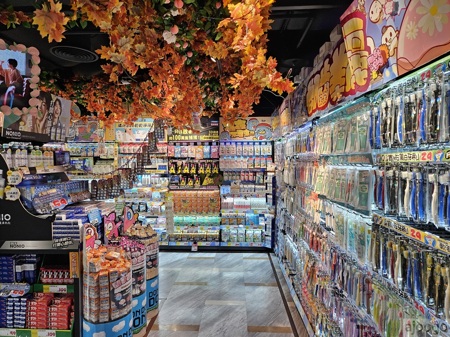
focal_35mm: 23
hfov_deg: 73.9
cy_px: 168
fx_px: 299
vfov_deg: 58.9
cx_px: 225
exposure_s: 1/120
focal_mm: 5.4
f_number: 1.8
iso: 80
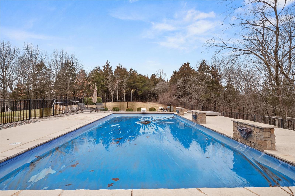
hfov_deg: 90.0
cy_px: 98
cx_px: 148
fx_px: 147
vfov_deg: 67.4
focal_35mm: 18
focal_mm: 9
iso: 400
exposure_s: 1/320
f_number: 8
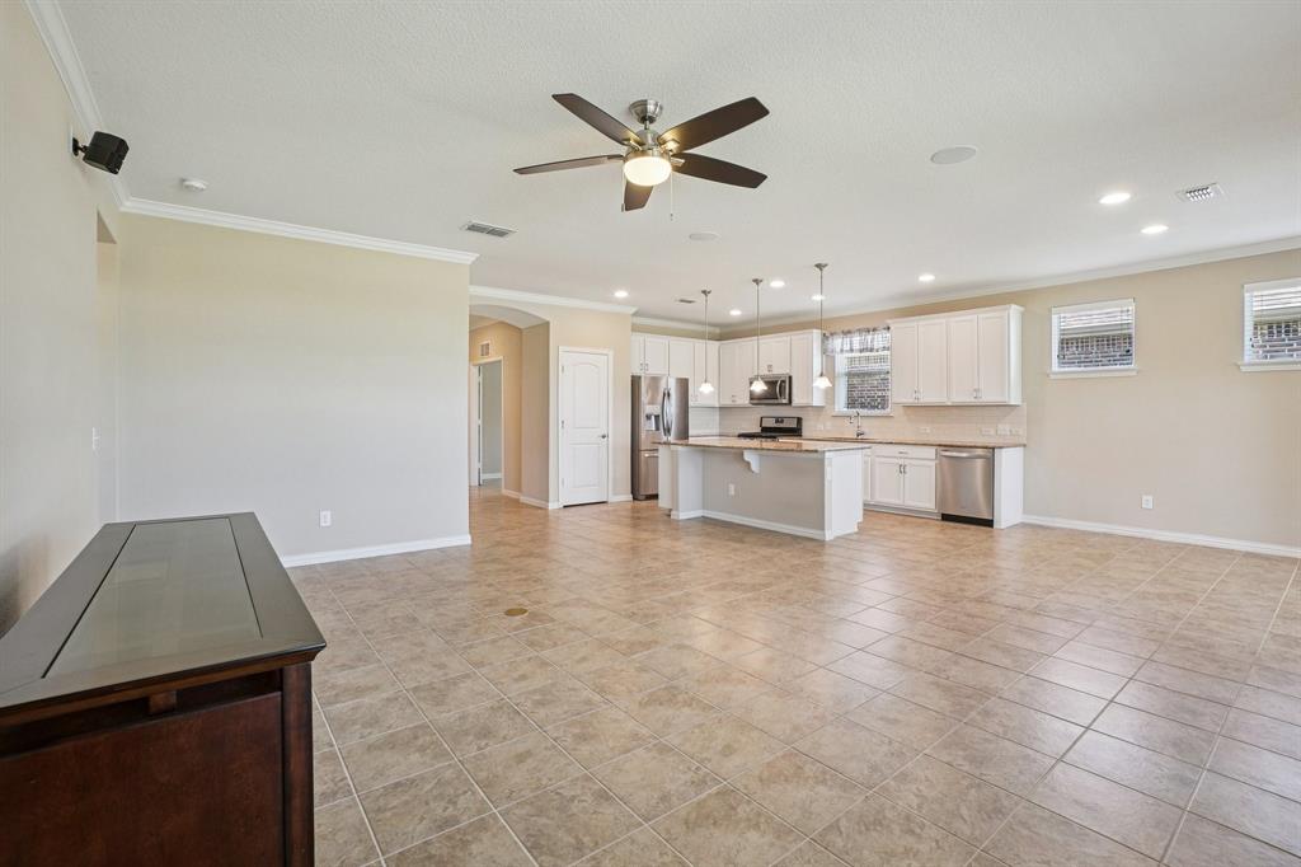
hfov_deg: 100.4
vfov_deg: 77.3
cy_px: 434
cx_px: 650
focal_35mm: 15
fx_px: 542
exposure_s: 1/25
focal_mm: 10
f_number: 8
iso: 400
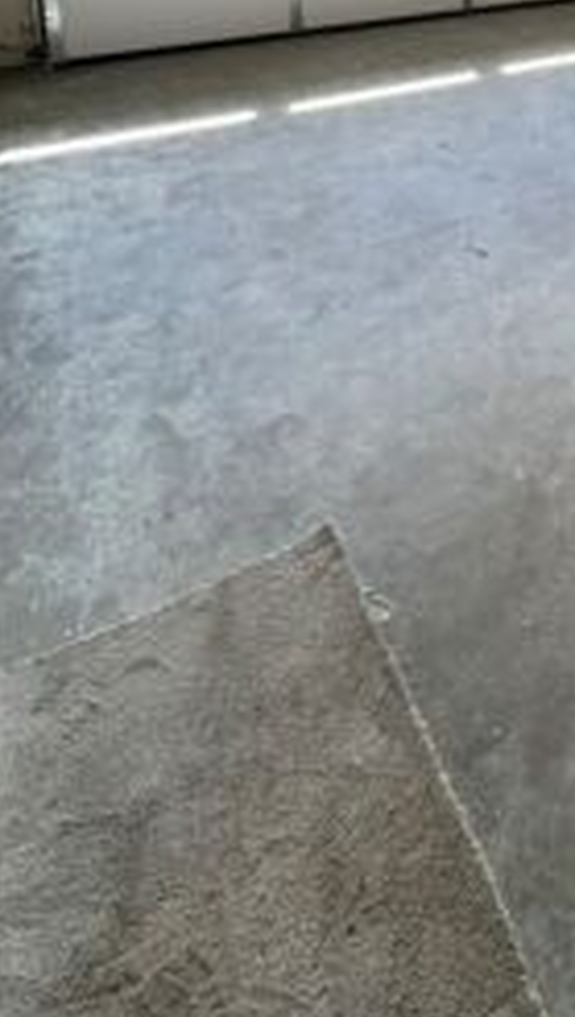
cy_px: -39
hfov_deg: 29.7
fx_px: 891
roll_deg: -2.0
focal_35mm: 33
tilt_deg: -10.9
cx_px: 720
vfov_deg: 47.3
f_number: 2.2
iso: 160
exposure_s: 1/120
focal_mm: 2.22
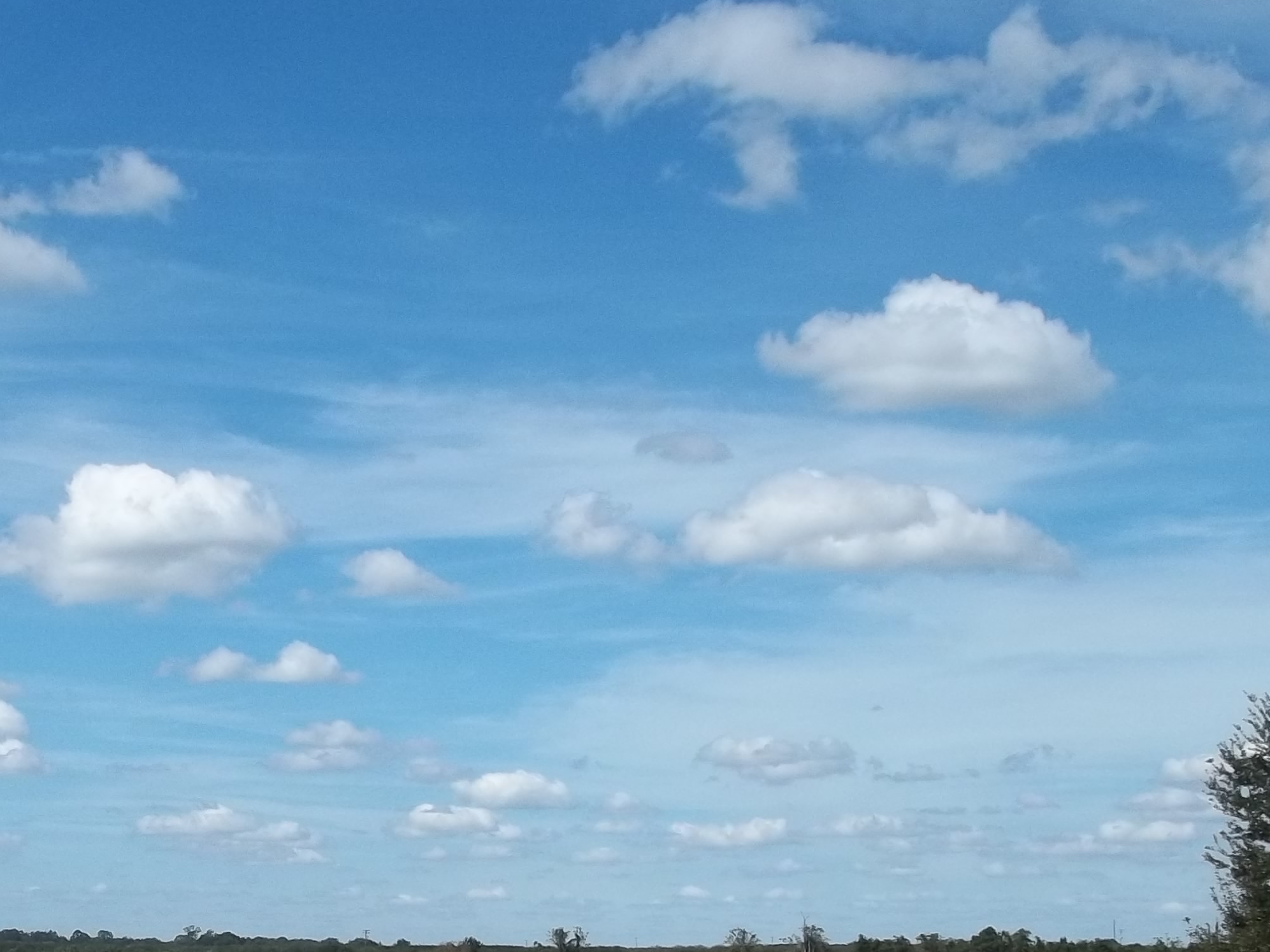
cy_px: 856
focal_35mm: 71
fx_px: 2605
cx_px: 182
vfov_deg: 20.3
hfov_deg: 26.7
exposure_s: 1/250
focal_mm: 5.9
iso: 64
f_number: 8
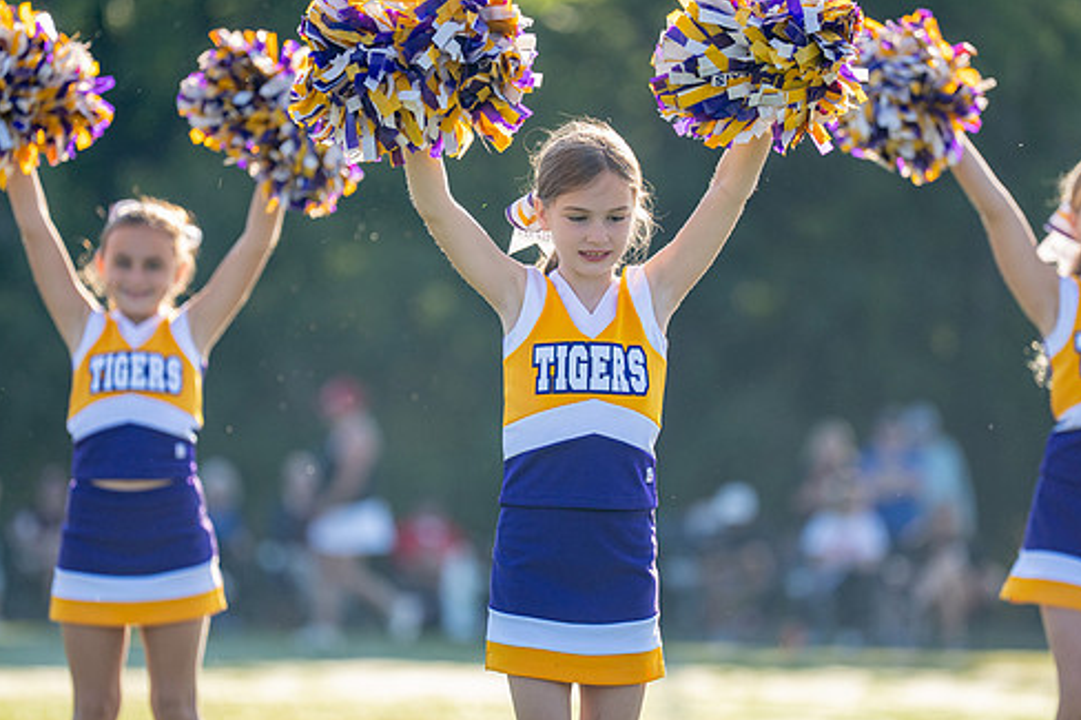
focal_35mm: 266
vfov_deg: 5.2
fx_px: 7984
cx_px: 561
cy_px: 383
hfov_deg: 7.7
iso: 400
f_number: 2.8
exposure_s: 1/2000
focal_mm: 191
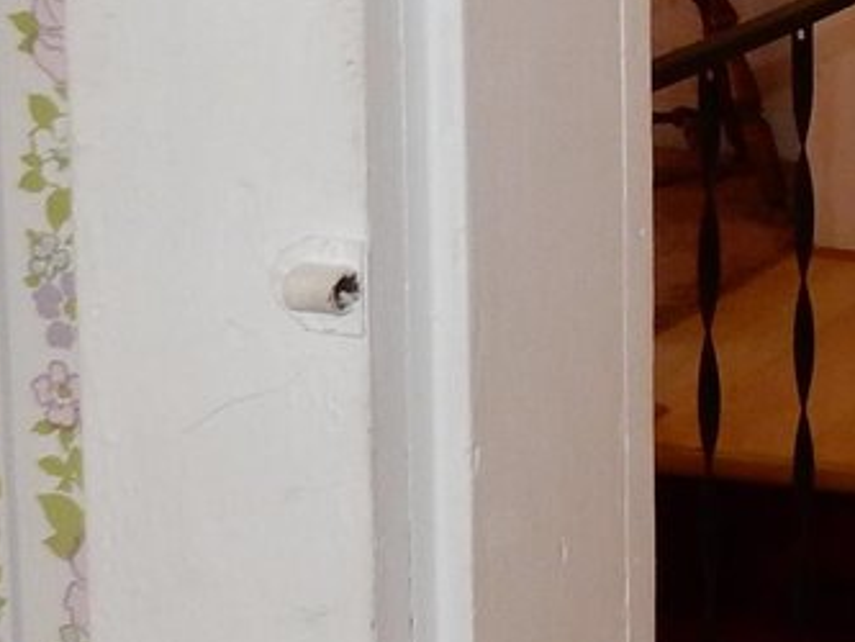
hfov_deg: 14.9
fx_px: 2965
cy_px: -121
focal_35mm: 120
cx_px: 1394
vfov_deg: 12.1
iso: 200
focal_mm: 4.5
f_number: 3.7
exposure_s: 1/30
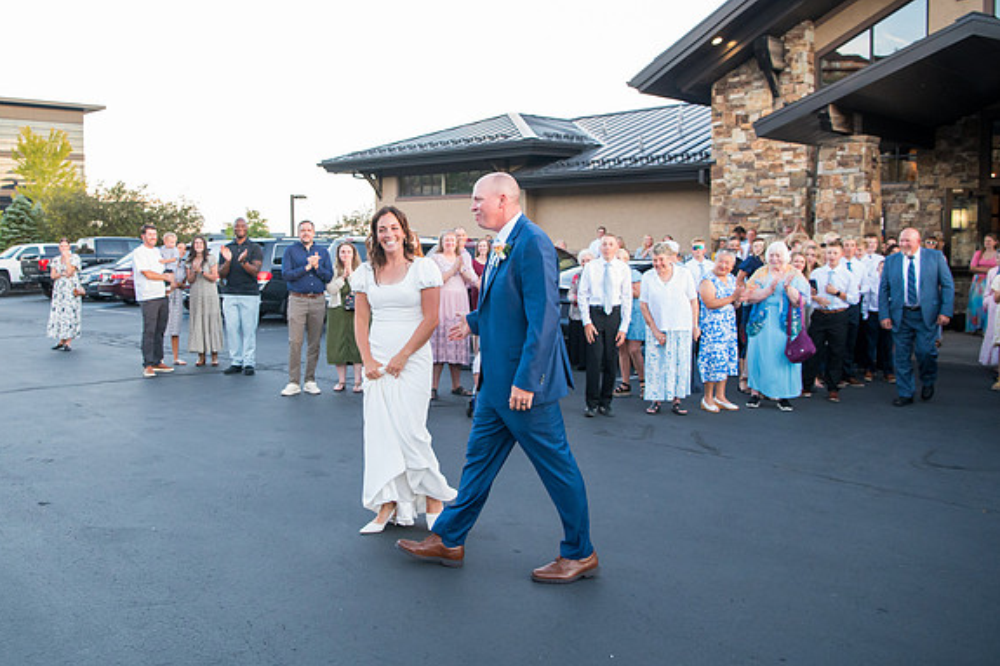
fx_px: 833
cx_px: 397
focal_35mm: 30
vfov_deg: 43.5
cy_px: 303
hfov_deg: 61.4
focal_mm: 24
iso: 3200
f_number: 5
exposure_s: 1/400
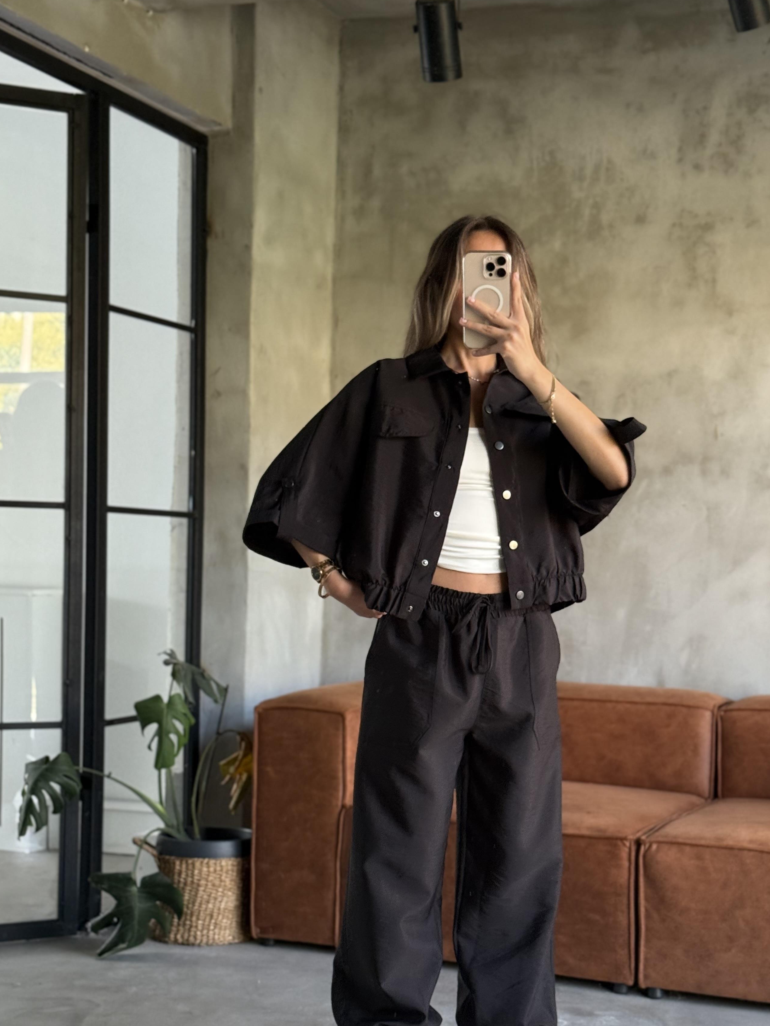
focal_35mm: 57
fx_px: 1690
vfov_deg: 33.7
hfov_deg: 25.6
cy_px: 601
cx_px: 441
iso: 200
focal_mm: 6.76
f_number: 1.78
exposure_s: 1/60
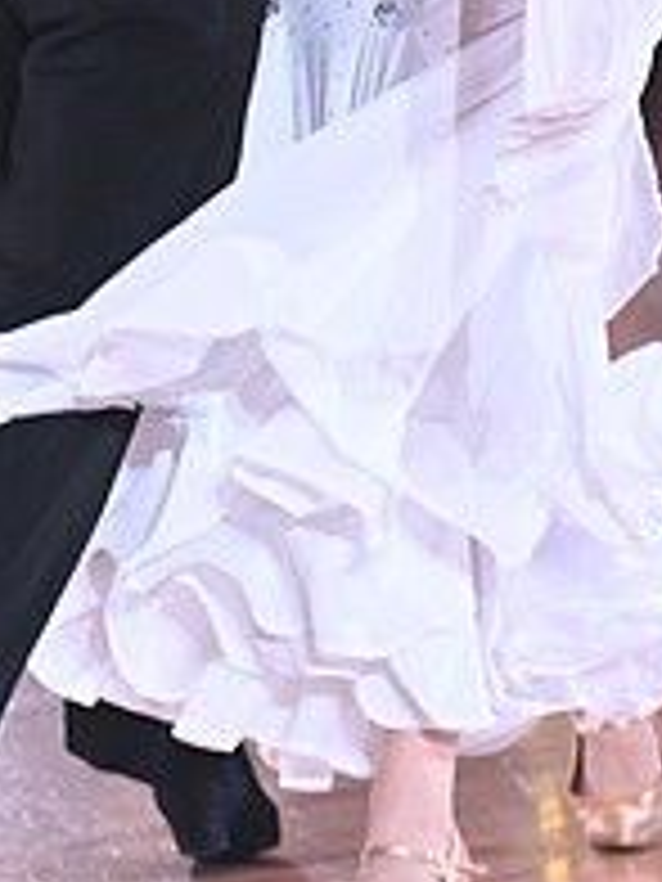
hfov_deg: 4.7
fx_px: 7981
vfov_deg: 6.3
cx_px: 286
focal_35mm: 313
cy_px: -243
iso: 5000
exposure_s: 1/400
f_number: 5.6
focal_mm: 110
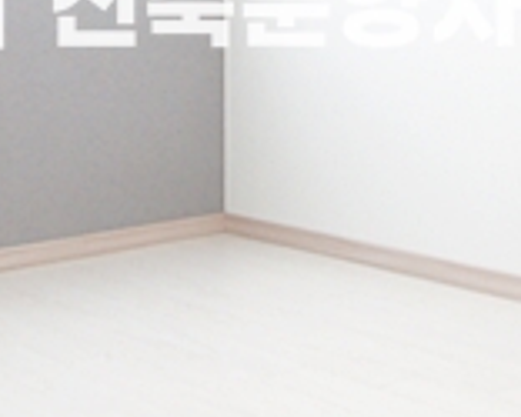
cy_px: -47
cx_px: 294
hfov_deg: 26.4
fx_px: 1111
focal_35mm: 72
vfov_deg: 20.3
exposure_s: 1/10
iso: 800
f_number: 4
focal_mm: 10
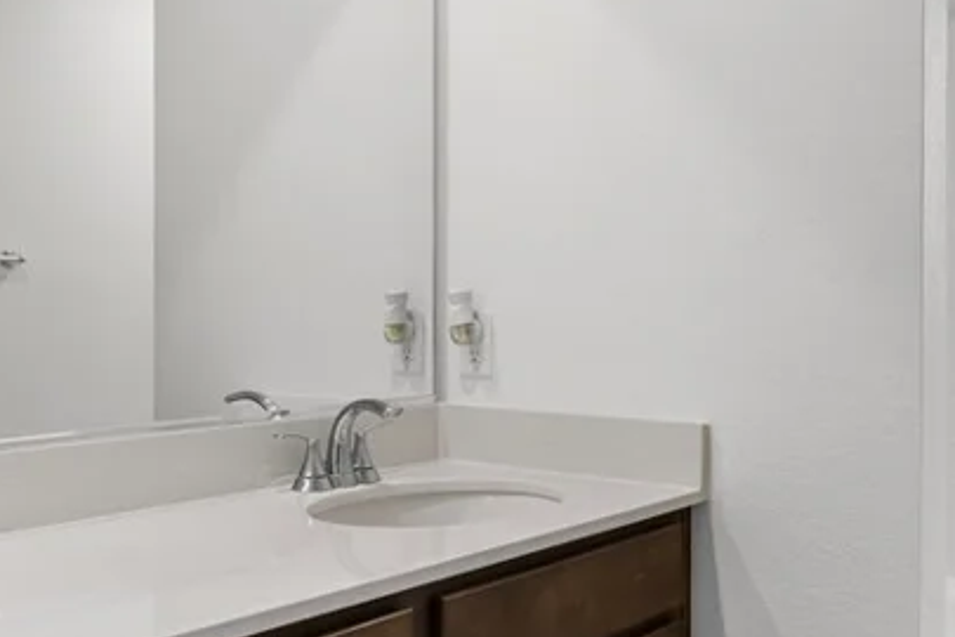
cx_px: 573
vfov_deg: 31.2
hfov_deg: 45.2
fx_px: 1141
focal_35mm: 43
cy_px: 301
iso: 400
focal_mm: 17
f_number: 8
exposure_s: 1/10
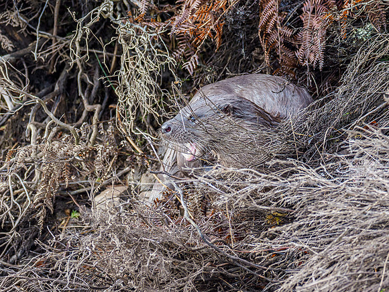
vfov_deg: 1.7
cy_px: 141
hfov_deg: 2.3
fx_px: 9650
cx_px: 179
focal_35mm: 859
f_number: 4
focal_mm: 300
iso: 800
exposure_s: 1/250
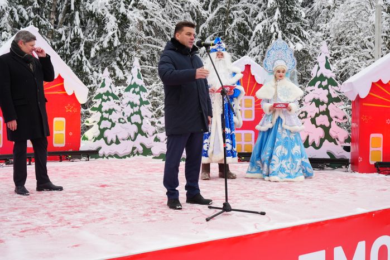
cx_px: 195
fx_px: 531
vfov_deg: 27.5
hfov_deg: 40.3
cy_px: 130
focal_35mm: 49
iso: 640
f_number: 6.3
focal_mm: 49
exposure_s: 1/250
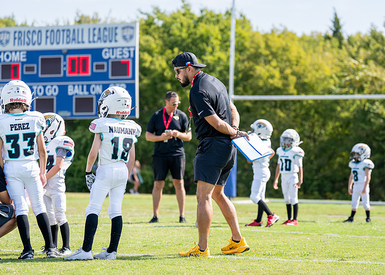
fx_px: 1197
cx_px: 212
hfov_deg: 18.3
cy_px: 134
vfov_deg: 13.1
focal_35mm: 109
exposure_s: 1/1600
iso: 160
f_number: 2.8
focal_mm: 101
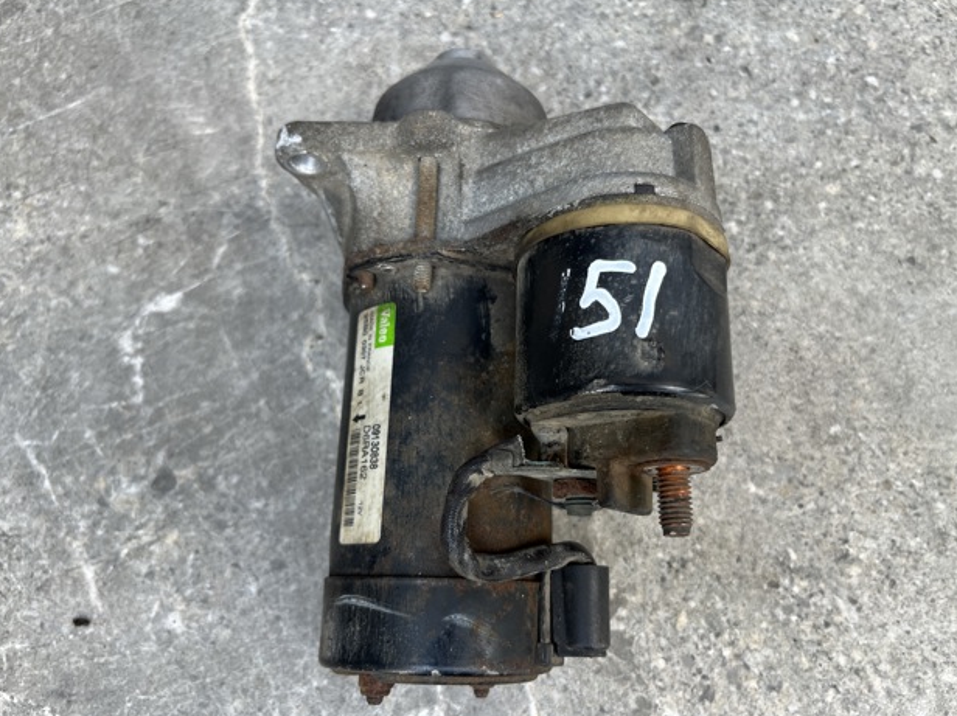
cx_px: 478
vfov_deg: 51.3
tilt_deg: -67.7
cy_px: 364
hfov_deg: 65.4
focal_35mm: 27
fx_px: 746
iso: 40
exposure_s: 1/122
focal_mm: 5.1
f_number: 1.6
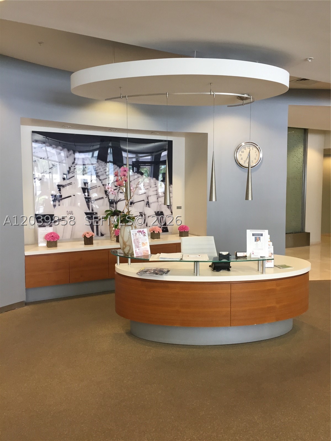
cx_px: 166
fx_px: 370
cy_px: 220
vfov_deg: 61.7
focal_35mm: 29
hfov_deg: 48.2
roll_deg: +1.0
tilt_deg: -4.5
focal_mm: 4.15
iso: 80
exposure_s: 1/30
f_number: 2.2
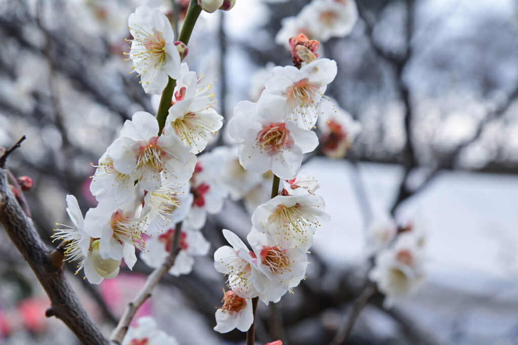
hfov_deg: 23.9
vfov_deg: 16.0
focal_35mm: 85
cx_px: 259
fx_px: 1222
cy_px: 172
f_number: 9
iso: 140
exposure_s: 1/100
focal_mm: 85
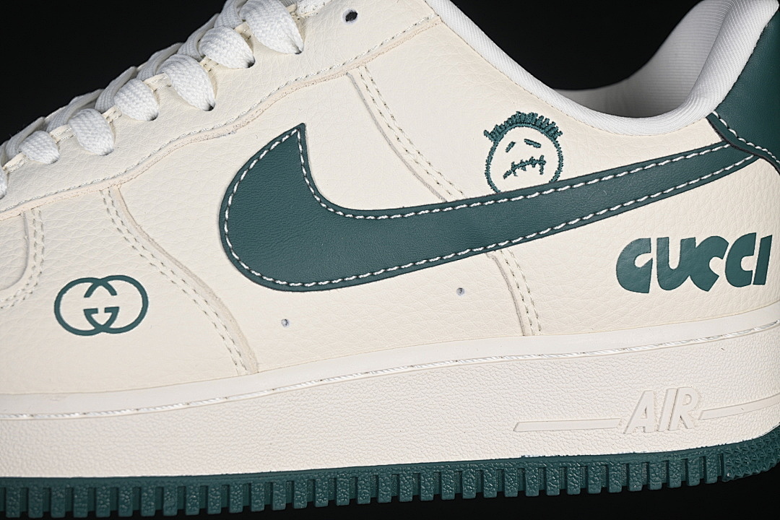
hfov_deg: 27.0
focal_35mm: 75
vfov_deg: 18.2
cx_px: 390
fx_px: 1625
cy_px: 260
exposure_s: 1/80
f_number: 7.1
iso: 160
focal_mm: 50
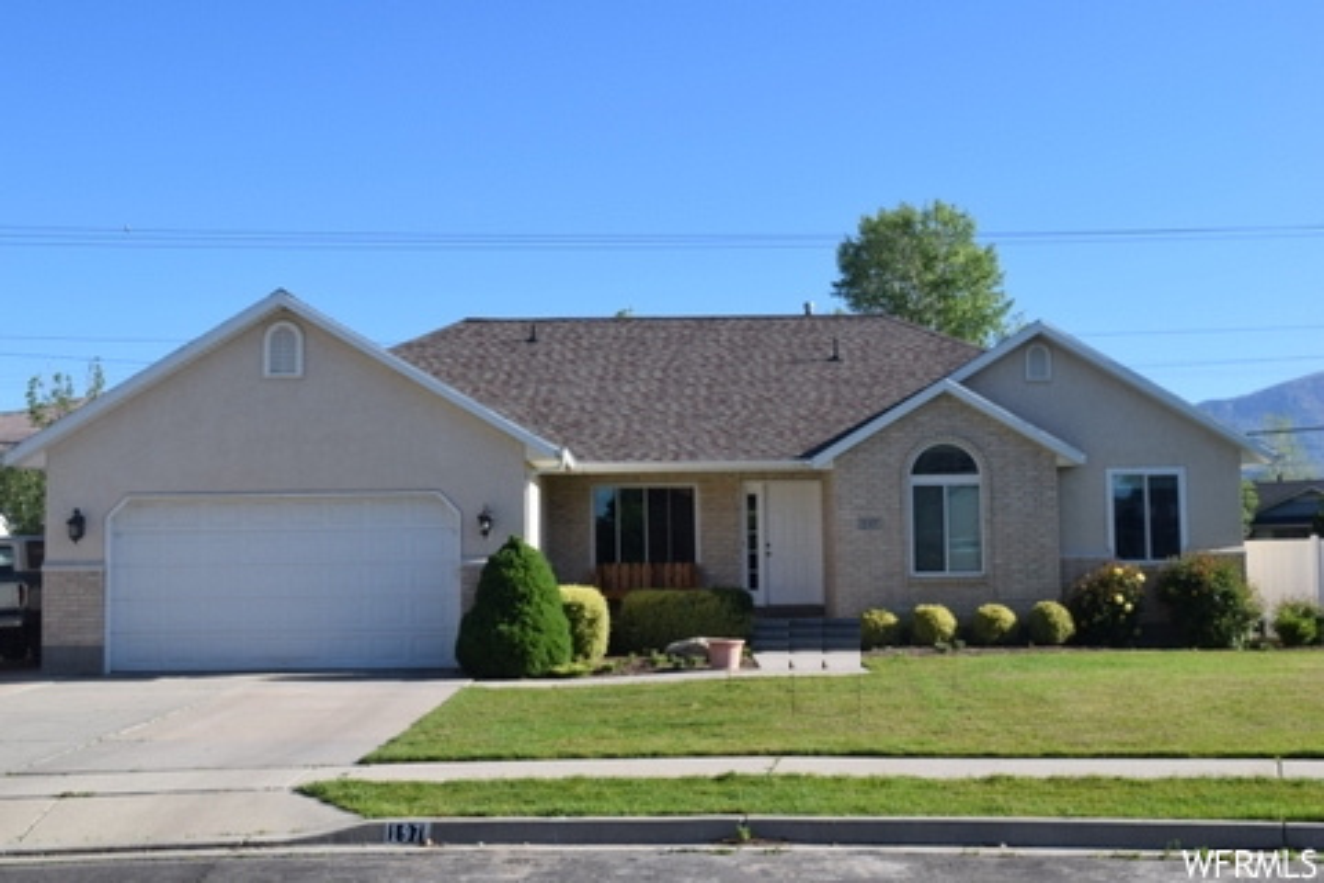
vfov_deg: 30.8
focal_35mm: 44
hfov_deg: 45.0
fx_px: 1600
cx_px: 662
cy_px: 442
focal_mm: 29
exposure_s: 1/400
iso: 200
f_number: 10
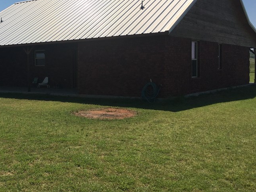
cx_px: 67
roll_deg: +0.6
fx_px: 340
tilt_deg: -1.0
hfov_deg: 40.2
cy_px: 78
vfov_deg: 31.4
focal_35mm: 46
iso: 25
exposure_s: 1/4049
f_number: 2.2
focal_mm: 4.15
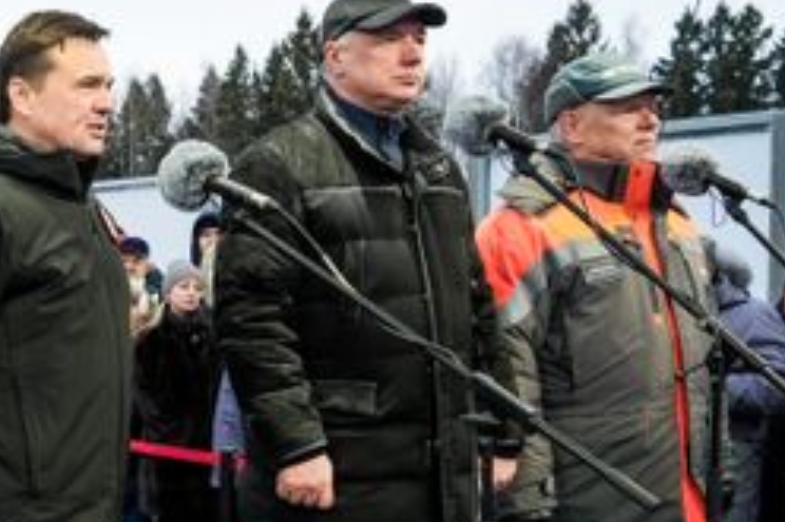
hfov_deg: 22.8
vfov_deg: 17.2
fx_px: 1721
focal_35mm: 79
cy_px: 392
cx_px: -239
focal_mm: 28
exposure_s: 1/200
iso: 800
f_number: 5.6
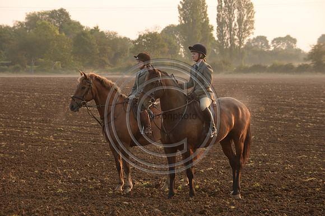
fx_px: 1534
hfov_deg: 12.1
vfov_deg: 8.1
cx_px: 162
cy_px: 108
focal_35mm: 170
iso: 2500
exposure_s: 1/640
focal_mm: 170
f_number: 7.1
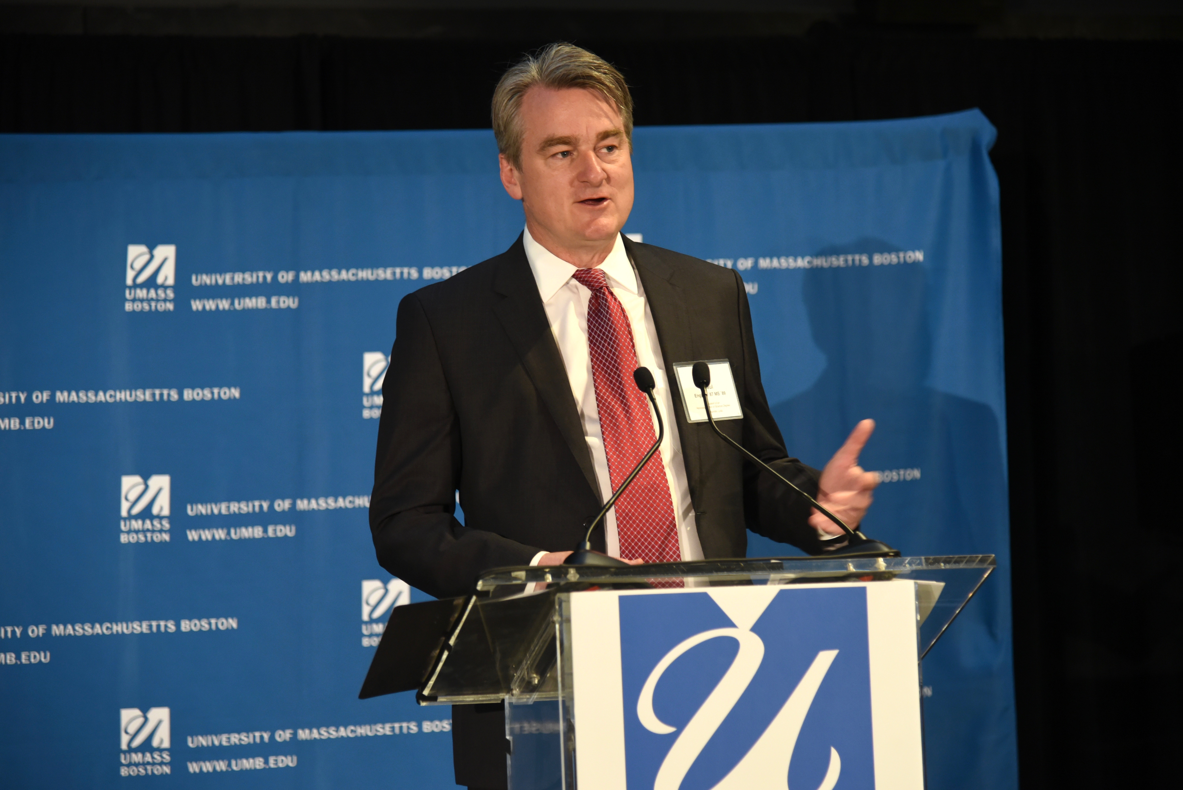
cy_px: 395
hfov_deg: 20.4
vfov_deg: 13.7
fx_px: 3287
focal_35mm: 100
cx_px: 592
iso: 2000
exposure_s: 1/125
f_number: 4
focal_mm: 100
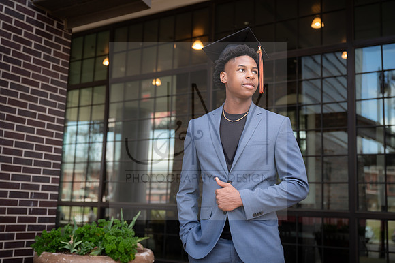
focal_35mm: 42
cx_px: 198
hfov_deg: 46.6
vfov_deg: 32.0
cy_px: 132
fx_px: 458
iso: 200
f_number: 2.8
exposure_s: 1/250
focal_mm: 39
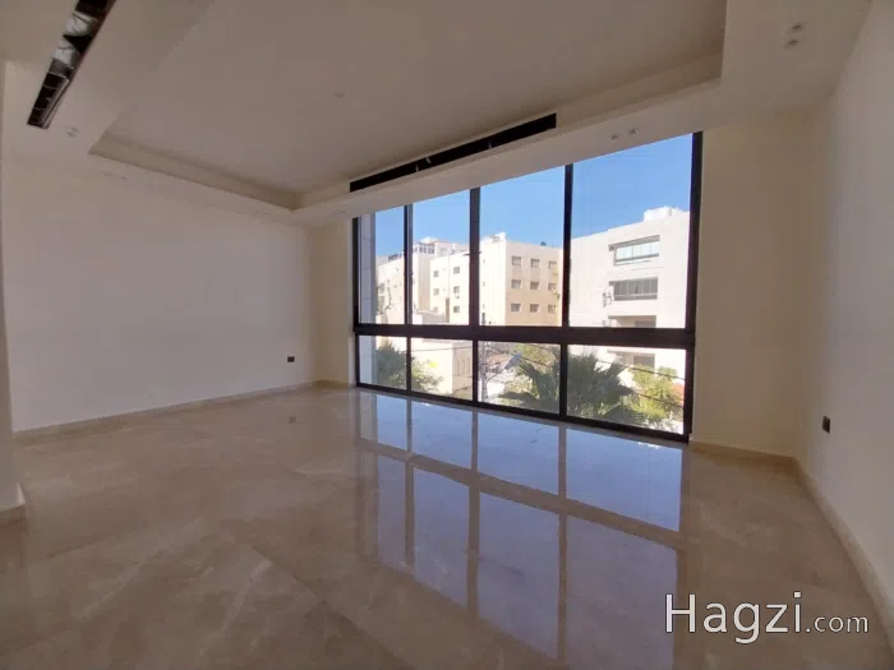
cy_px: 335
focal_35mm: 13
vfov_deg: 89.9
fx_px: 336
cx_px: 447
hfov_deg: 106.2
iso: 64
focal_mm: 1.3
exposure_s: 1/520
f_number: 2.2
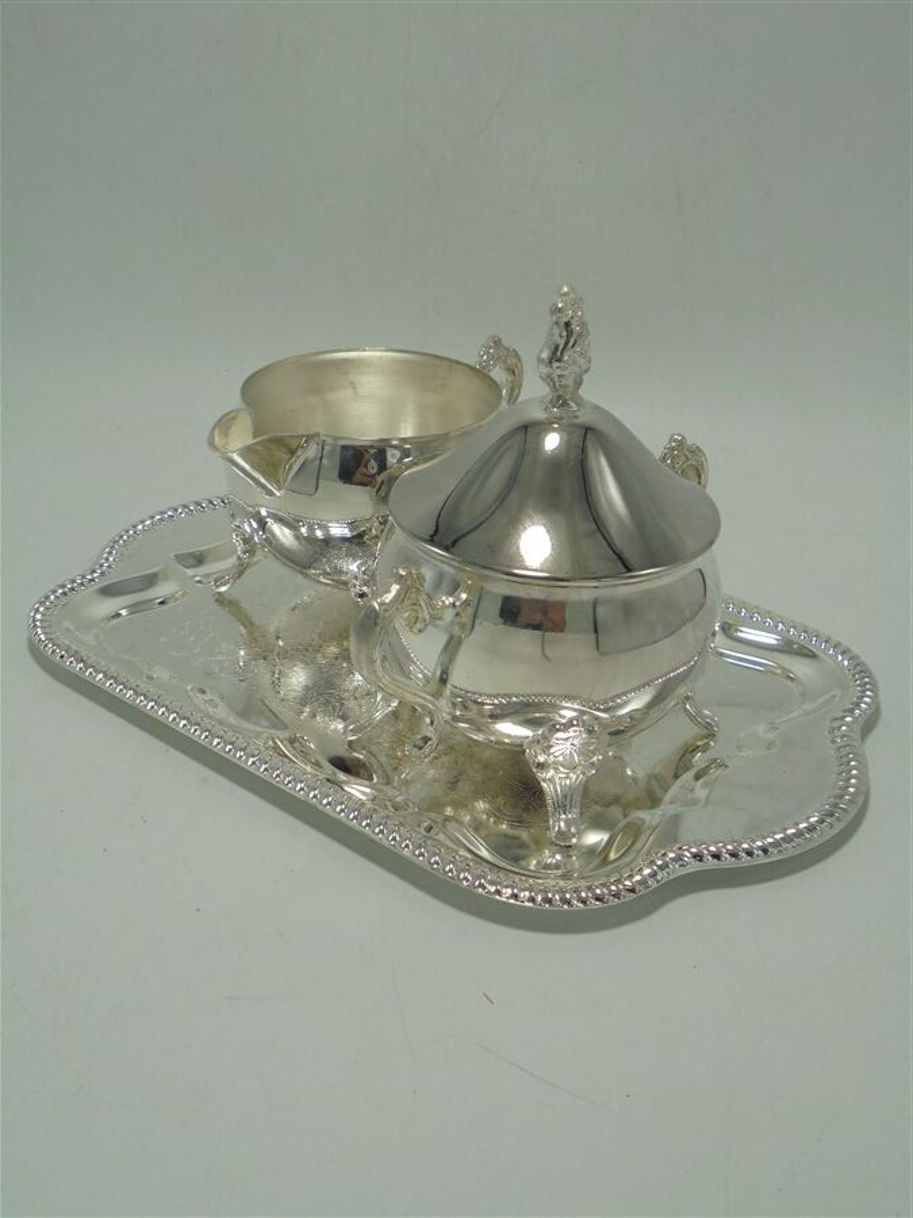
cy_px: 609
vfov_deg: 43.9
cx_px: 456
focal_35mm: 43
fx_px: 1512
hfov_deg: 33.6
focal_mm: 7.8
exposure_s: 1/125
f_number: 4.5
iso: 100
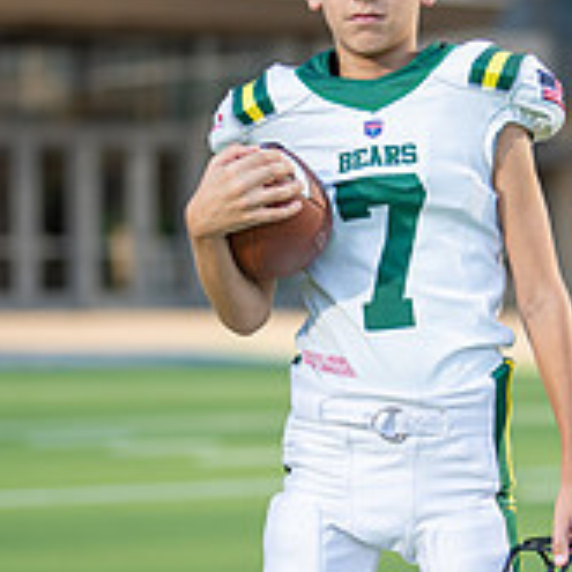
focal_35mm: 188
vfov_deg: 9.3
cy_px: 406
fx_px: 3515
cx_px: 483
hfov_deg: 9.3
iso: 100
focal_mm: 50
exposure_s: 1/3200
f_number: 1.2
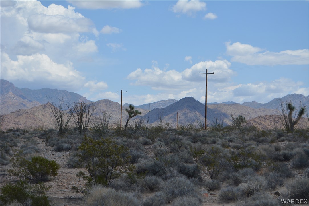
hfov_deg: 24.6
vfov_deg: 16.6
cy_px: 103
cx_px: 154
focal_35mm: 82
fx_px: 708
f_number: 7.1
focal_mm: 55
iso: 400
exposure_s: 1/2000
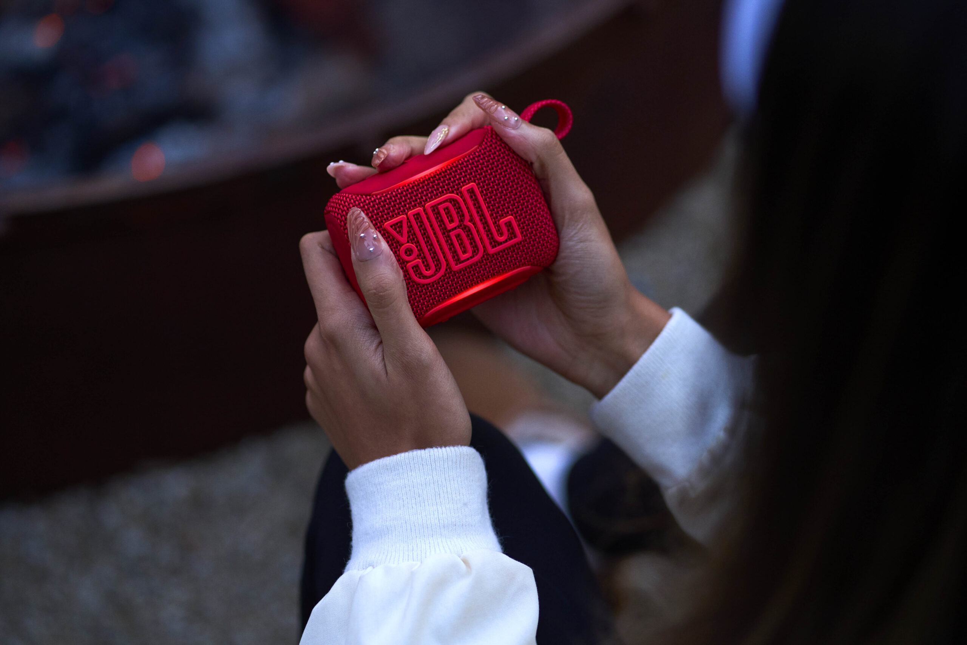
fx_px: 2283
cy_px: 322
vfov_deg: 16.1
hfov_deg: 23.9
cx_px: 484
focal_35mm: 85
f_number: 2.5
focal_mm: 85
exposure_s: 1/200
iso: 640
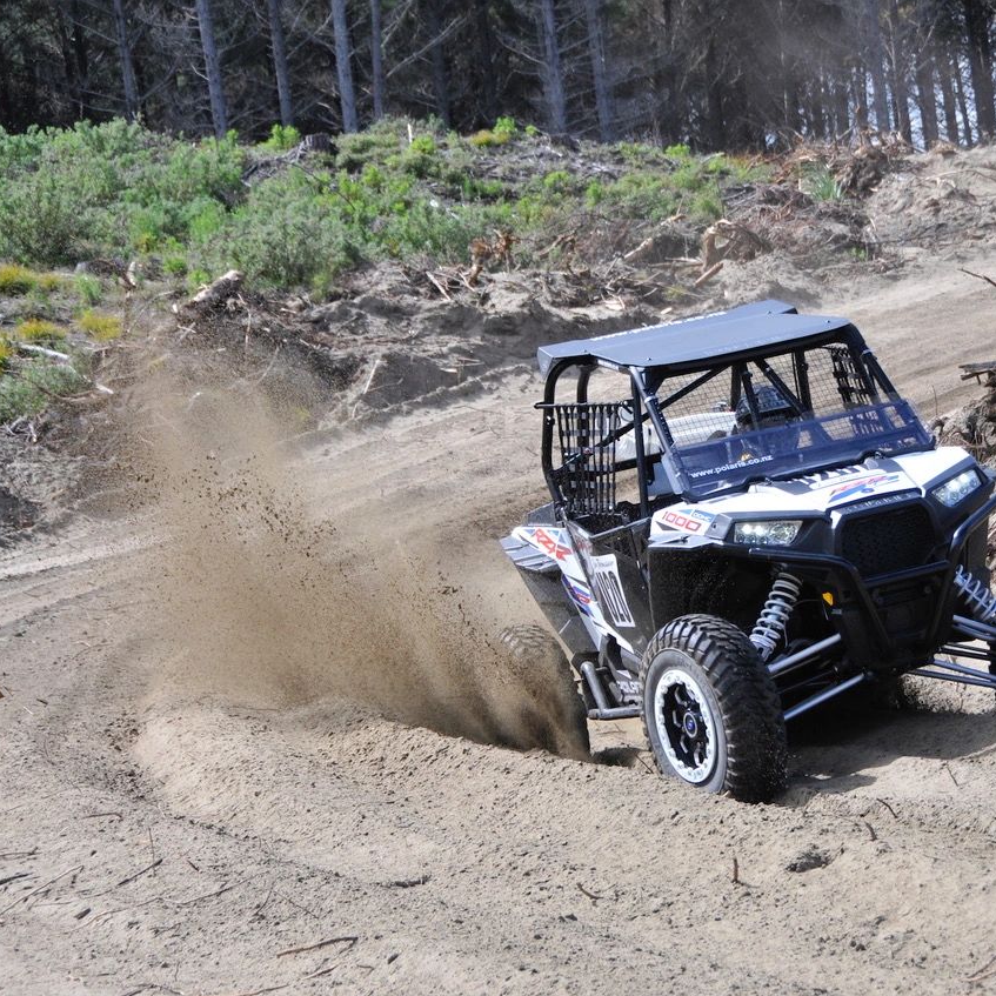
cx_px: 690
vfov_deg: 17.4
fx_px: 3255
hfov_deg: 17.3
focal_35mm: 100
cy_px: 499
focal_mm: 52
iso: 500
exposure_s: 1/1600
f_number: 5.6
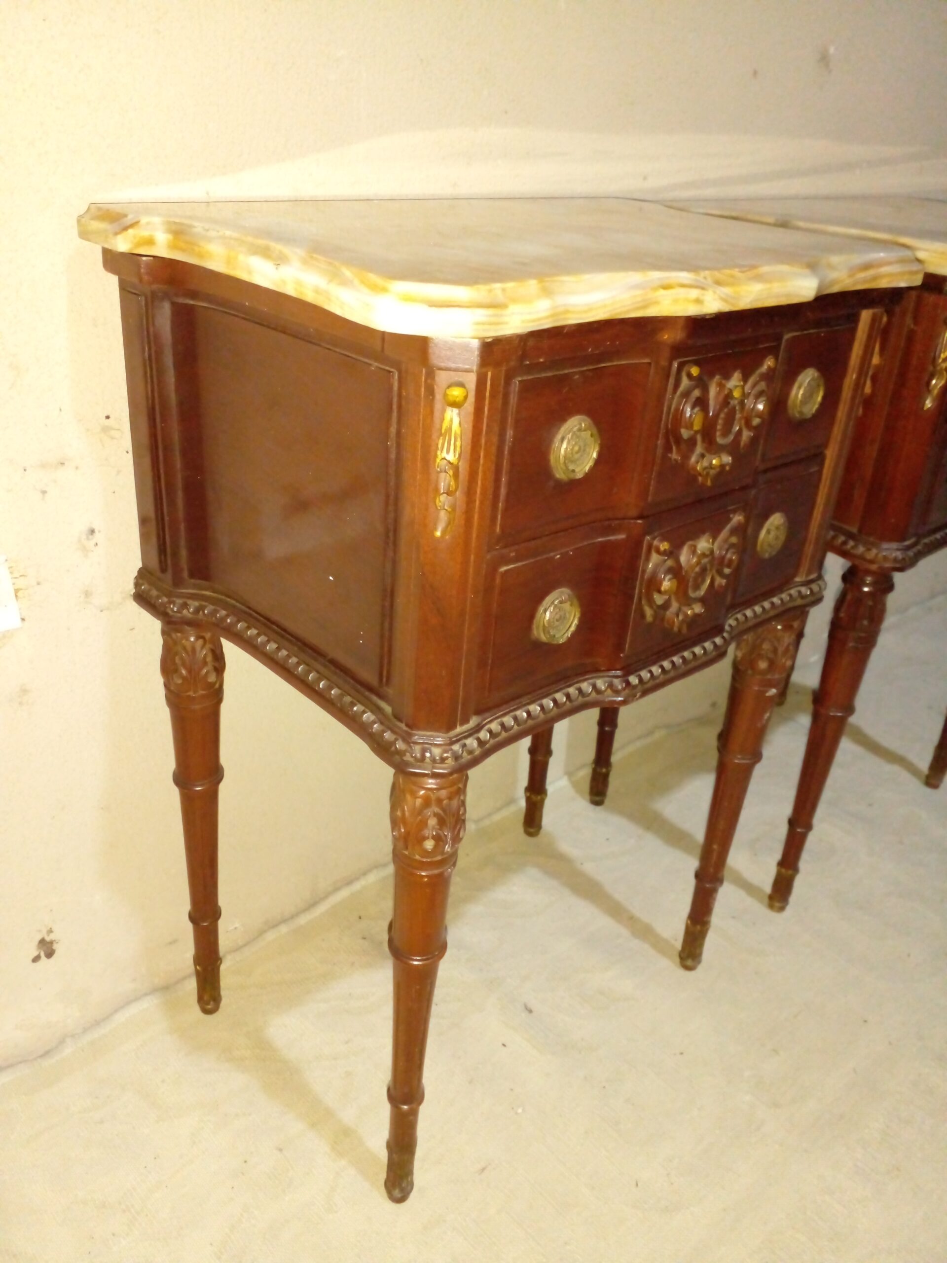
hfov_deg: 51.4
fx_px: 985
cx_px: 474
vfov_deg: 65.3
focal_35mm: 27
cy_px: 632
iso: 500
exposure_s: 1/25
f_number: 1.9
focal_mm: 3.6
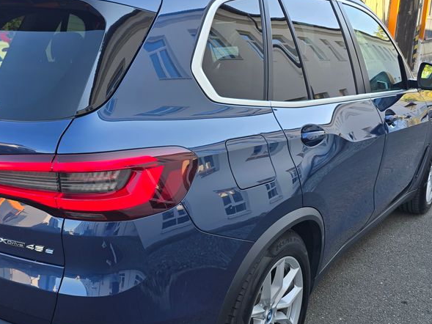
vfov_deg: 35.8
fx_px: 499
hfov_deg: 46.0
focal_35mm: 40
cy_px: 204
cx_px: 142
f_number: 1.7
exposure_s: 1/180
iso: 20
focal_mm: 6.3
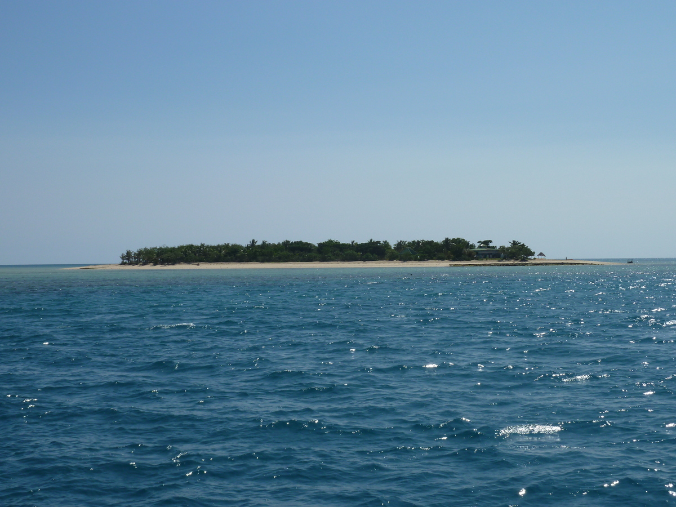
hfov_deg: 30.7
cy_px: 254
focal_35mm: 63
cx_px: 338
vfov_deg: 23.3
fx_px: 1230
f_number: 5.6
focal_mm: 10.3
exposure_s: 1/800
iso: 80
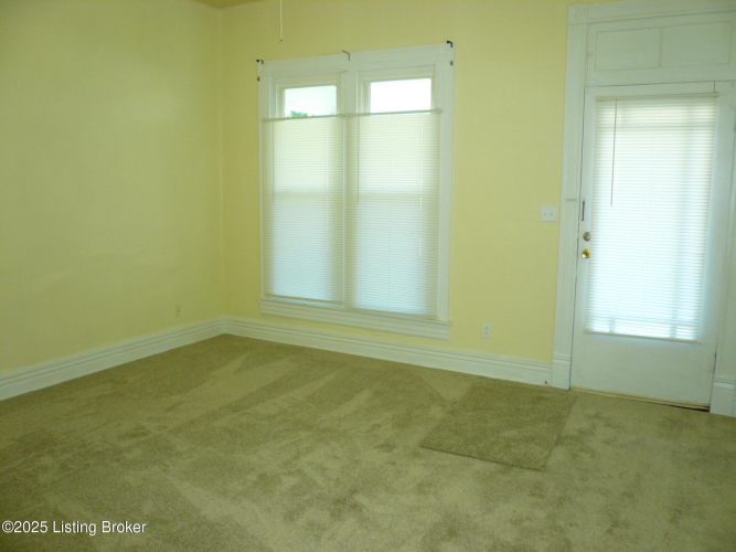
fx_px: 595
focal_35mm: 28
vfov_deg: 49.7
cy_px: 276
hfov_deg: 63.5
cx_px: 368
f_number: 2.8
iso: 100
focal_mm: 4.6
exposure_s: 1/40
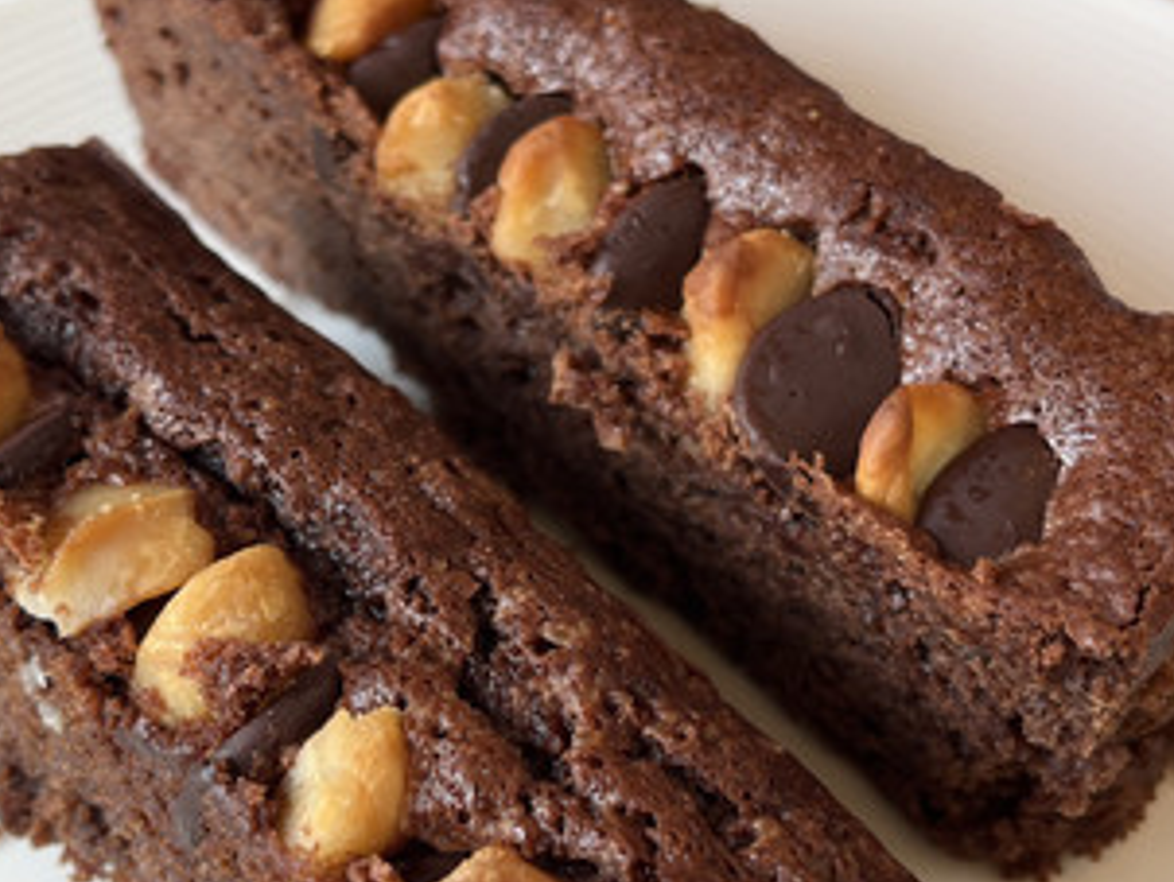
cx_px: 540
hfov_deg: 43.8
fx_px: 1460
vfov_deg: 32.8
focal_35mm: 43
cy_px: 690
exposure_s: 1/124
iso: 32
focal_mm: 5.1
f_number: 1.6
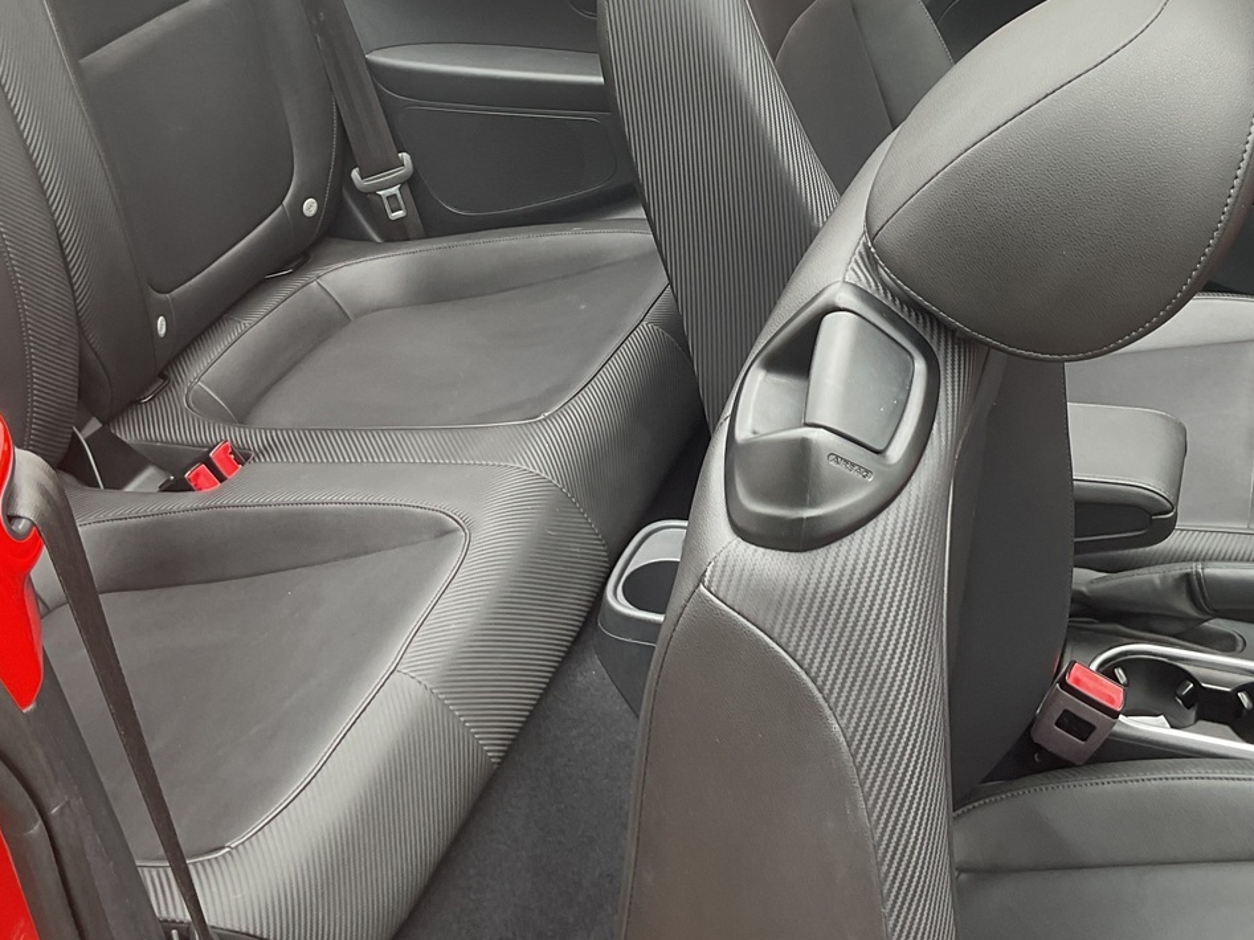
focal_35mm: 49
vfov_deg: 29.1
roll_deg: -1.4
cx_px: 781
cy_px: 214
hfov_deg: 38.7
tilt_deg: -27.6
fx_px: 1775
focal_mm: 3
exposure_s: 1/120
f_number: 1.8
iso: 32
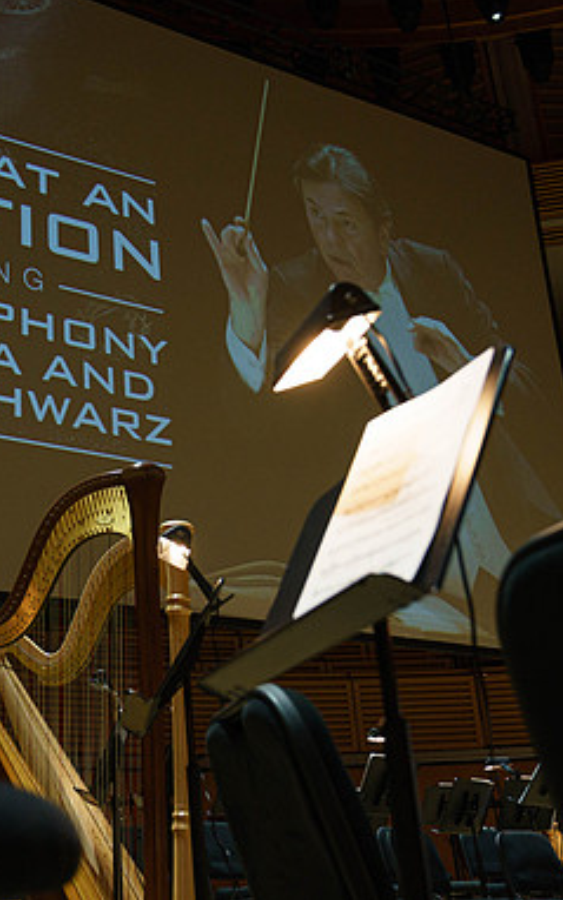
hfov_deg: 26.3
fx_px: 1178
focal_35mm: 48
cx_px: 101
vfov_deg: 41.8
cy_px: 446
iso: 2500
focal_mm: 31
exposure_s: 1/200
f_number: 4.5
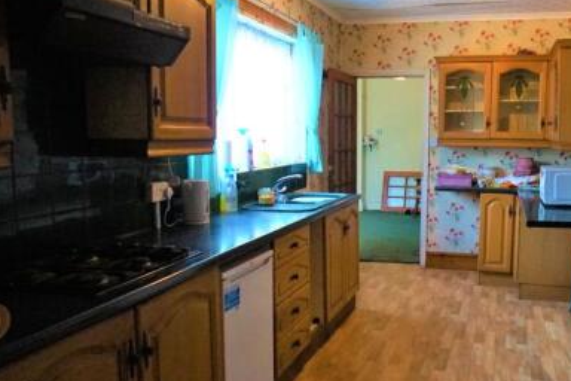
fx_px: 650
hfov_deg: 46.5
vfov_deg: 32.6
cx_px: 388
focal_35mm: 41
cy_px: 191
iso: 1600
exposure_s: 1/160
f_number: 4
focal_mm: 16
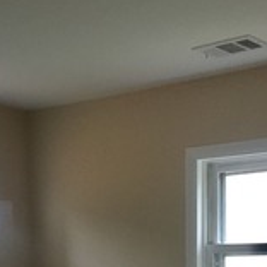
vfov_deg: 19.8
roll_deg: +1.1
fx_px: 689
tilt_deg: -8.8
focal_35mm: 79
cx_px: 181
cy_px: 363
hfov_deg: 21.8
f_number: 2.2
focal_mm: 4.15
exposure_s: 1/15
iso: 125
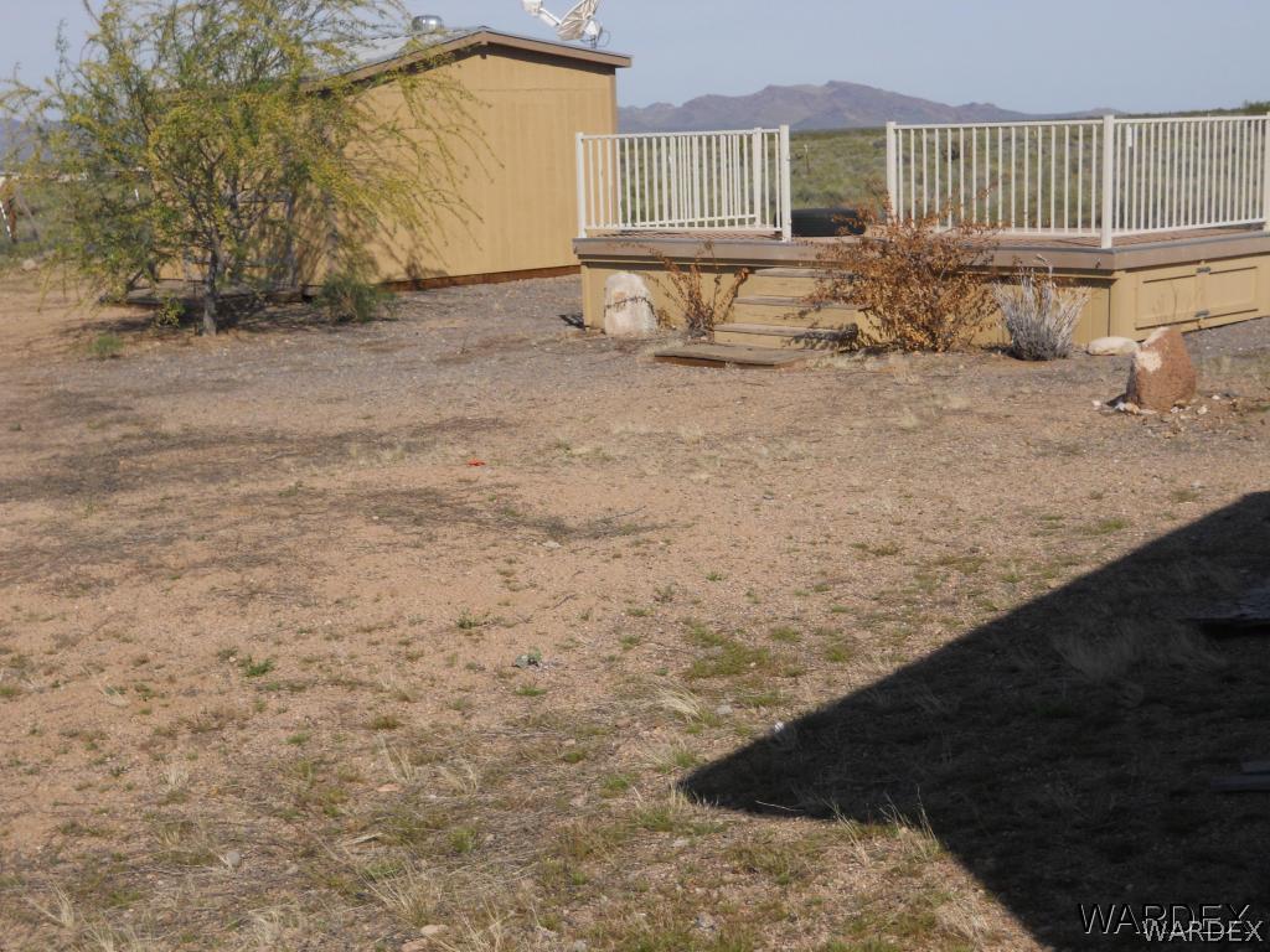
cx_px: 635
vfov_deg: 27.0
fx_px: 1981
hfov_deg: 35.5
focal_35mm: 54
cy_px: 476
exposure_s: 1/320
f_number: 7.4
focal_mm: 9.6
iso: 80
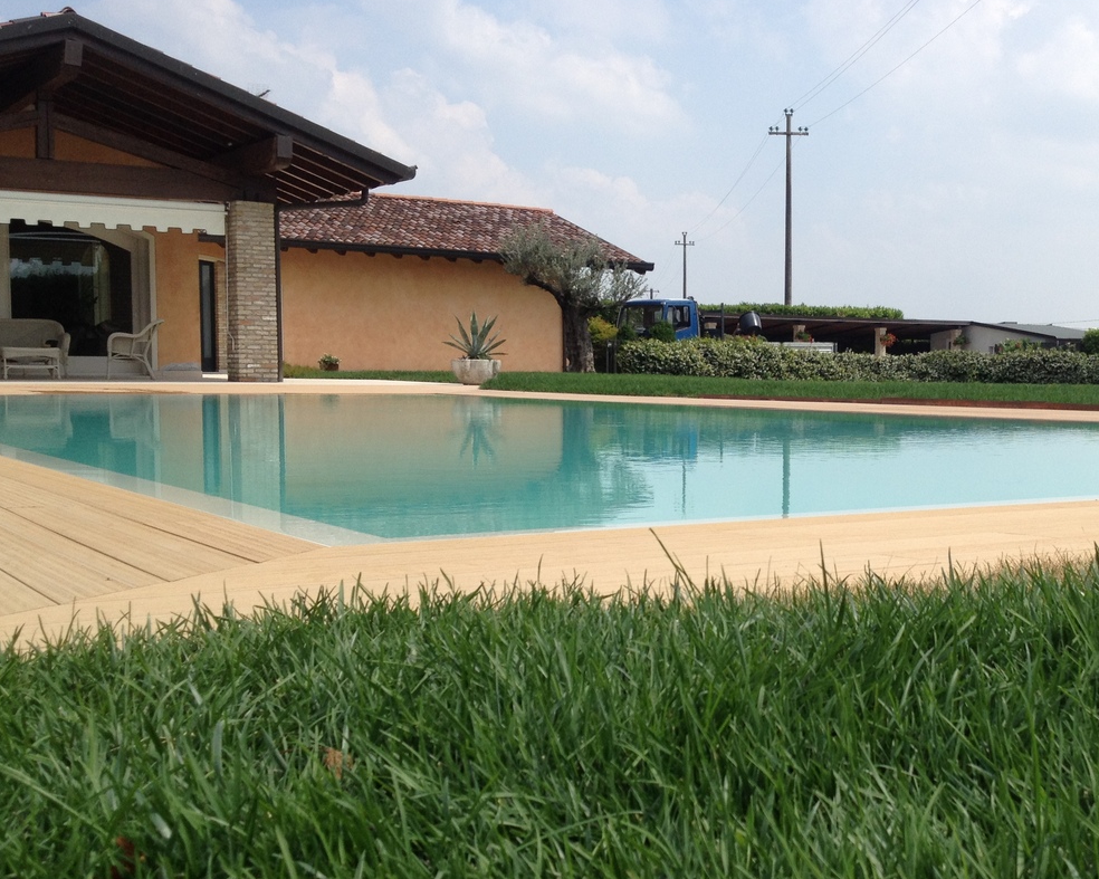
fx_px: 1626
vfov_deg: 30.2
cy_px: 504
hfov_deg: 36.7
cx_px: 777
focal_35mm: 50
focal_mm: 4.28
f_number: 2.4
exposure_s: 1/1783
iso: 64
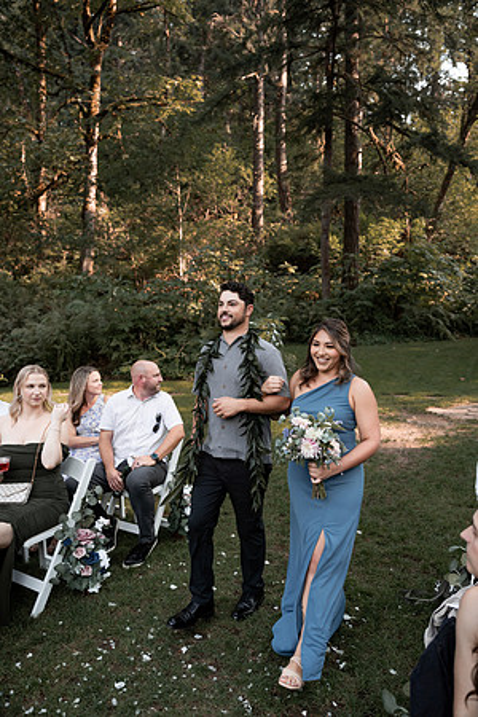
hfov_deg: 51.3
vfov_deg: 71.5
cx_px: 239
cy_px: 358
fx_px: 498
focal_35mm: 25
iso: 200
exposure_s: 1/640
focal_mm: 25
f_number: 2.8
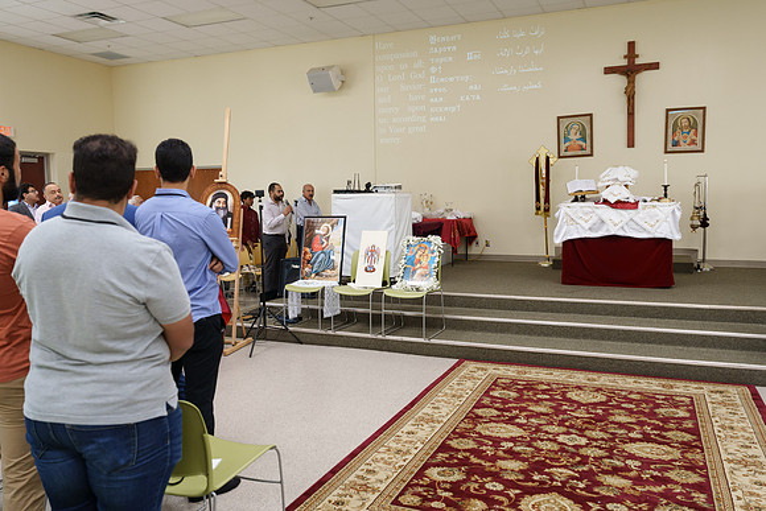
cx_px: 416
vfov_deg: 47.0
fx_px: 588
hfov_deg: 66.0
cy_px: 255
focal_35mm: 28
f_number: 4
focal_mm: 24
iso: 800
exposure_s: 1/100
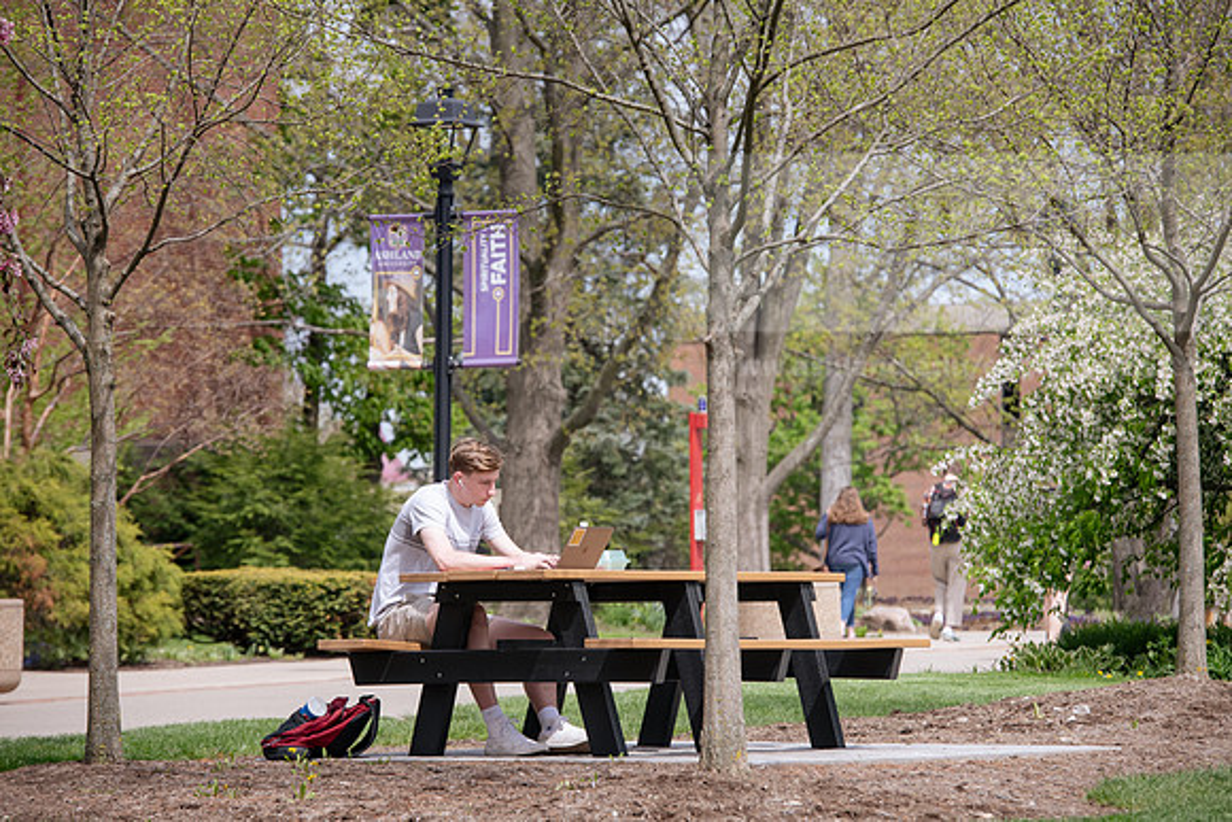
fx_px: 5819
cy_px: 411
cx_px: 616
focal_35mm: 170
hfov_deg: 12.1
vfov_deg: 8.1
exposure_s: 1/500
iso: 250
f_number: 6.3
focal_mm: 170
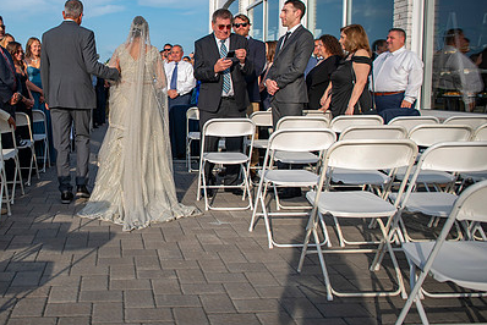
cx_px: 133
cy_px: 123
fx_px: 514
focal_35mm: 38
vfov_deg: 34.9
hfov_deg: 49.0
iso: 50
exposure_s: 1/1000
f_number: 2.8
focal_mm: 24
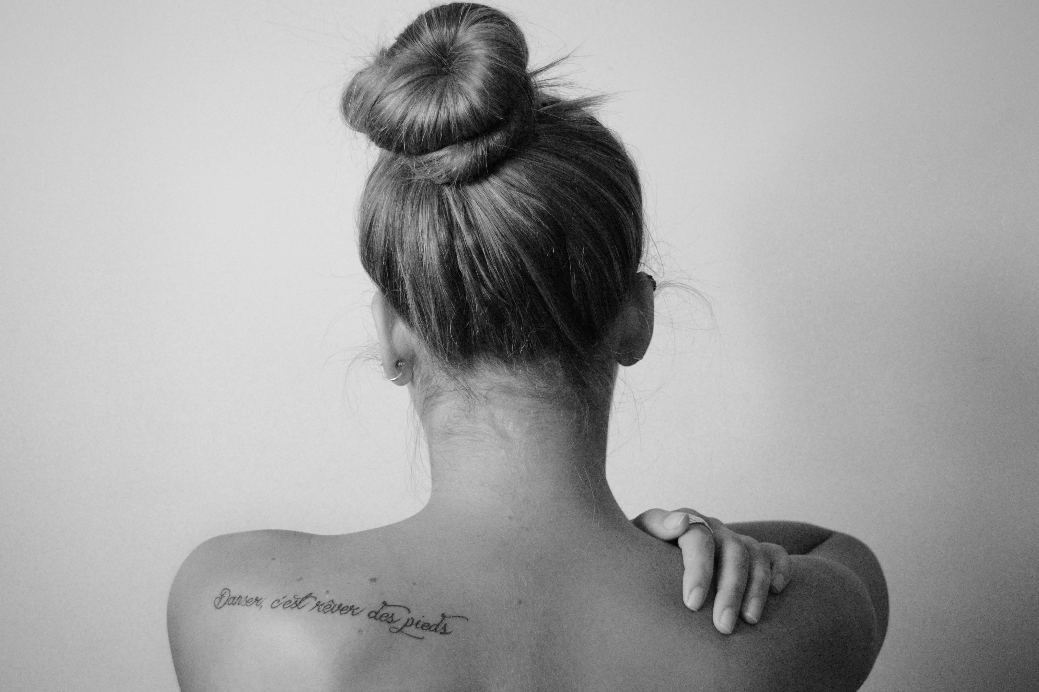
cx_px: 515
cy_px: 343
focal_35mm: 49
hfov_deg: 40.3
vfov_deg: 27.5
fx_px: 1414
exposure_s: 1/100
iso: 3200
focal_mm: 32
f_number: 4.8
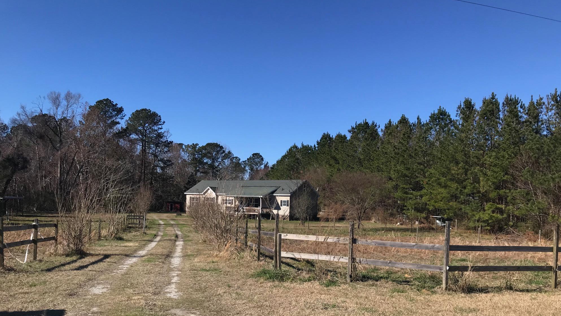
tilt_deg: -0.5
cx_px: 280
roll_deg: -2.3
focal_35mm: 31
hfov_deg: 62.6
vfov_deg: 37.4
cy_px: 212
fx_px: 461
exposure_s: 1/2283
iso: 20
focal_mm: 3.99
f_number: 1.8
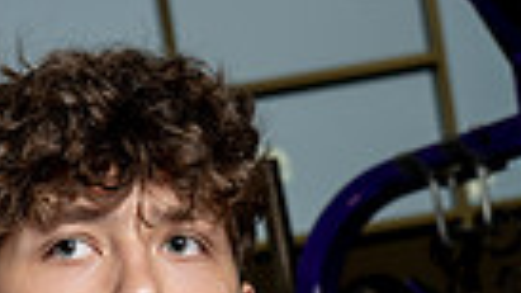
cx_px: -4
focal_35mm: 145
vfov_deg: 7.5
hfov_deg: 14.6
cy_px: 818
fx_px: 2003
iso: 640
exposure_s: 1/250
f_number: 5.6
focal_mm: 42
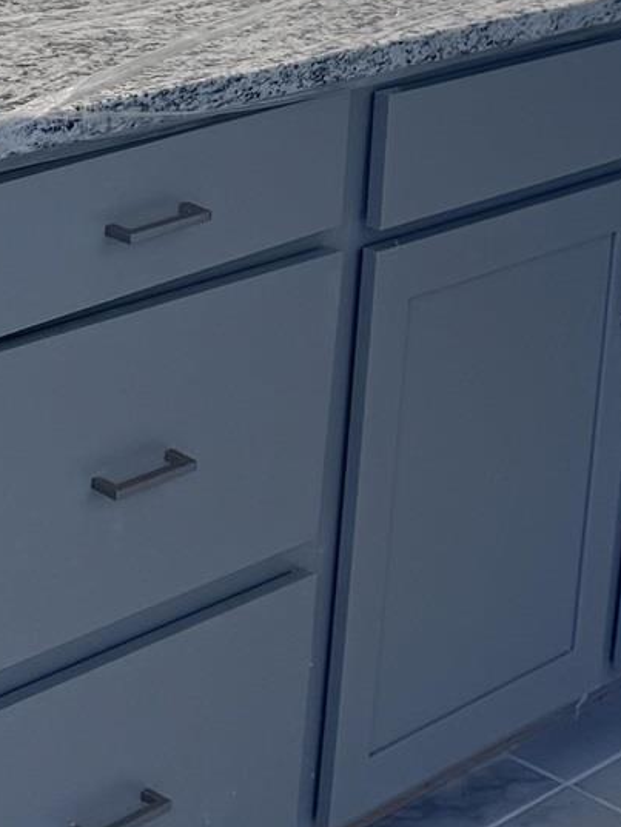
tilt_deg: -9.8
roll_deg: -3.0
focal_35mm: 103
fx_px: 2463
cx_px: -219
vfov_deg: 17.8
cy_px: -268
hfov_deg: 13.8
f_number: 1.78
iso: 64
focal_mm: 6.76
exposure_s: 1/167
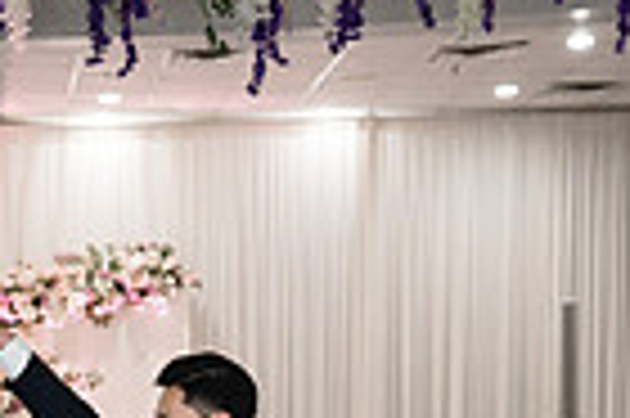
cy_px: 800
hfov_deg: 13.6
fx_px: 2569
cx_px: -108
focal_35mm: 147
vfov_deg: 8.8
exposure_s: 1/200
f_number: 3.2
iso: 2000
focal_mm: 35
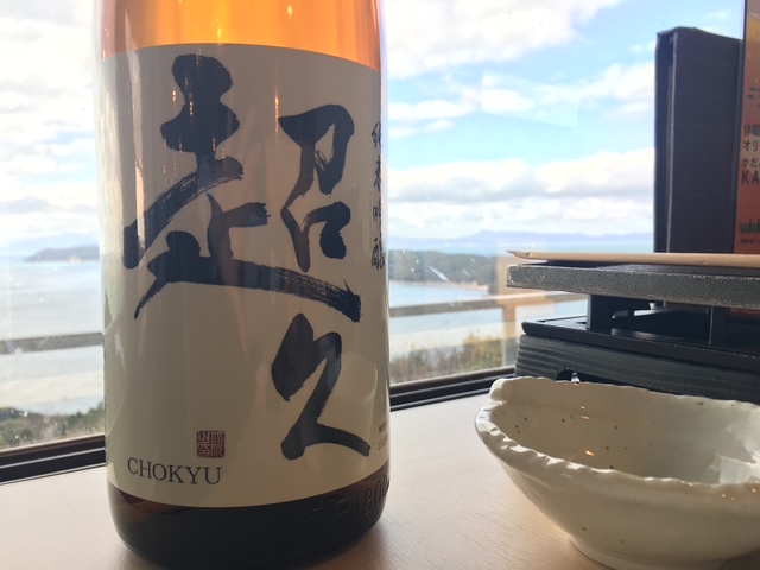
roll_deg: +1.1
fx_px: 637
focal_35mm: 29
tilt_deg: -3.0
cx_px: 380
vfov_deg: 48.2
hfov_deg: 61.7
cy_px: 285
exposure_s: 1/60
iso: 25
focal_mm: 4.15
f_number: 2.2
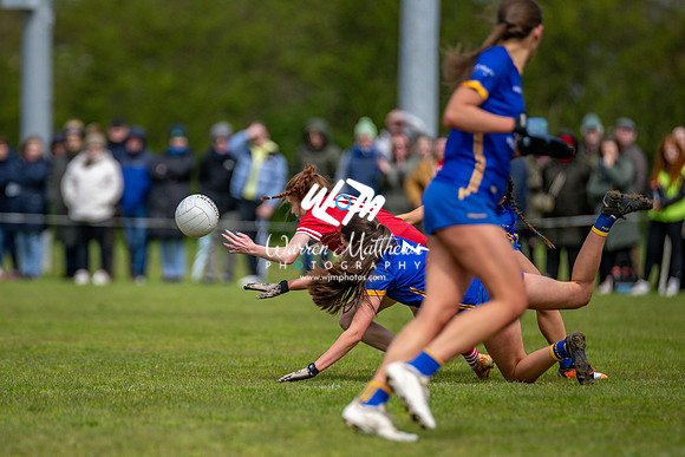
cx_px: 273
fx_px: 8375
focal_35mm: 440
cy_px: 323
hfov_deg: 4.7
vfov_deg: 3.1
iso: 360
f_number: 2.8
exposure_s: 1/5000
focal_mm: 300
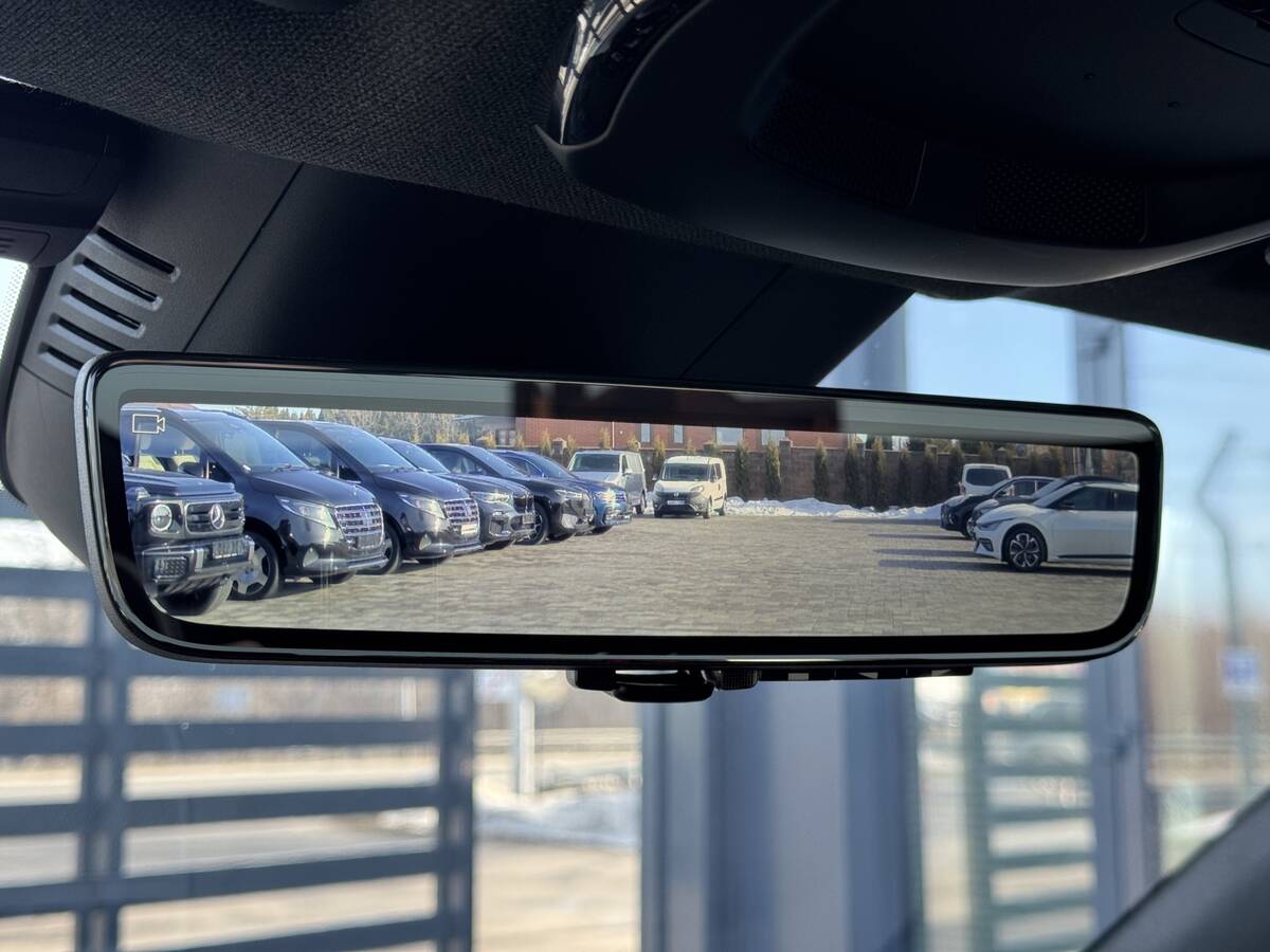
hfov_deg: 39.7
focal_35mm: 48
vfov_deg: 30.3
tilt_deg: +7.0
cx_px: 635
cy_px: 476
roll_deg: +0.3
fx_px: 1761
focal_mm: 6.76
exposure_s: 1/191
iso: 64
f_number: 1.78
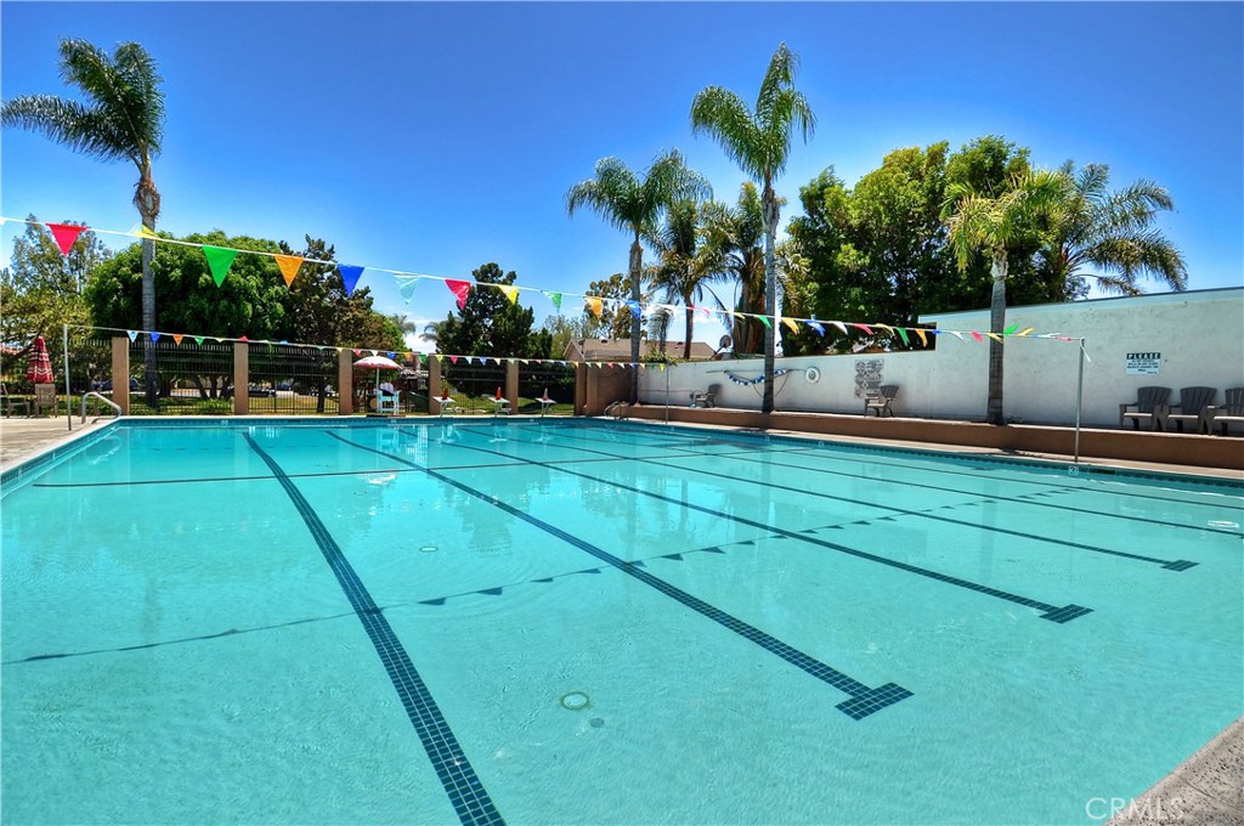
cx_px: 622
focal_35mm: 18
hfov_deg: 90.1
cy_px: 413
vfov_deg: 67.2
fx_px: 621
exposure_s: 1/800
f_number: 7.1
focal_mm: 12
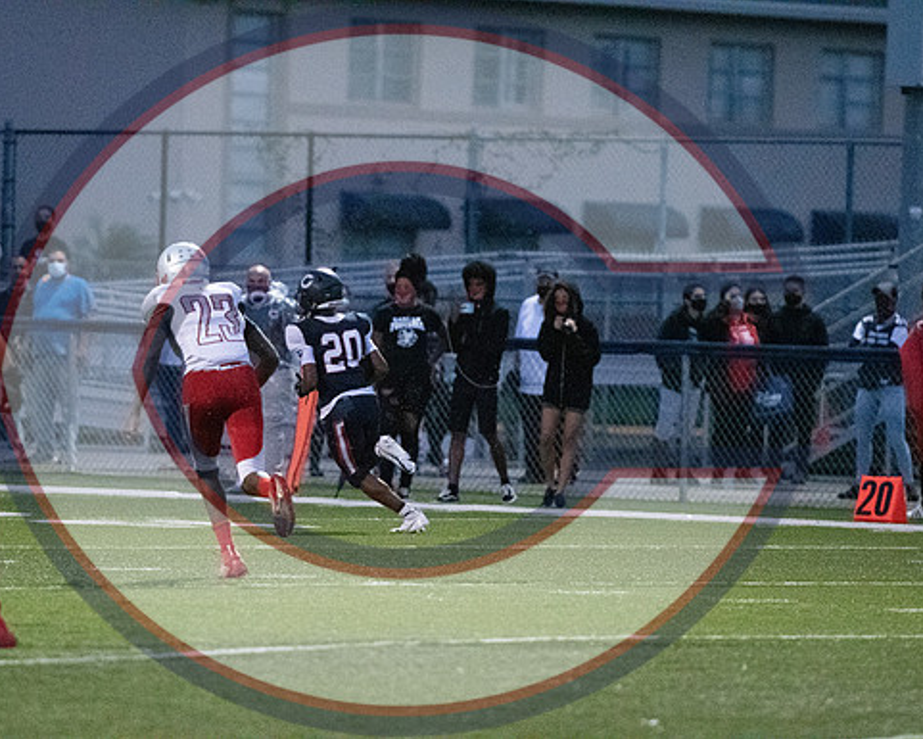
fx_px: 9044
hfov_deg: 5.8
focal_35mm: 331
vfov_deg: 4.7
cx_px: 393
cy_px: 370
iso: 32000
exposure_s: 1/2500
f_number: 2.8
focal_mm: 195
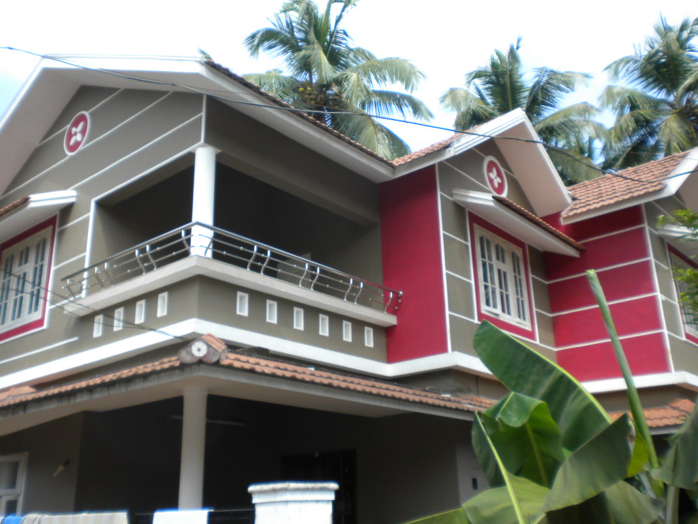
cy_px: 262
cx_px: 349
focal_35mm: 35
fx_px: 706
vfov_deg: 40.7
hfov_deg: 52.6
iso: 113
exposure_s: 1/237
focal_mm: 6.3
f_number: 4.6
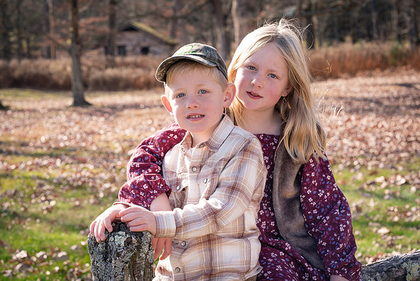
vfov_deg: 16.1
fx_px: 992
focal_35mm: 85
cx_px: 210
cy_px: 140
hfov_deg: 23.9
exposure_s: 1/250
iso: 250
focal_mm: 85
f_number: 8
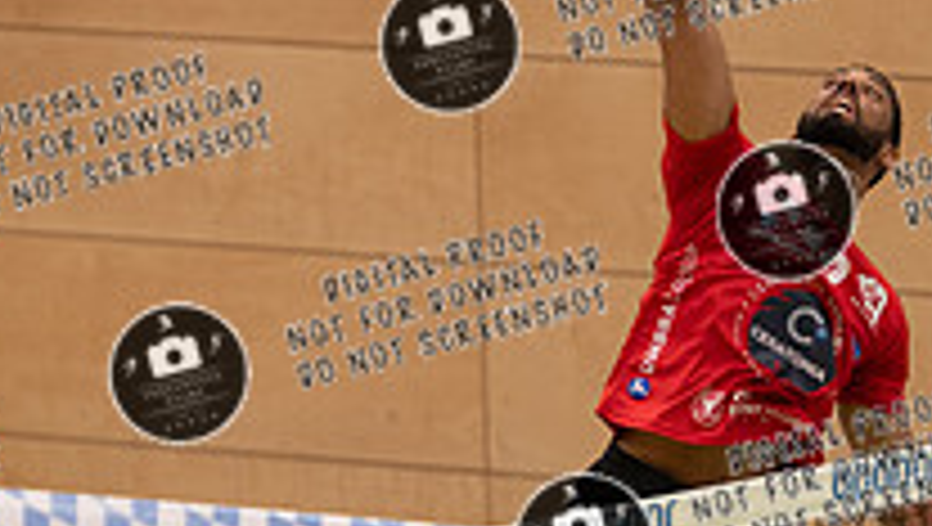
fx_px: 14870
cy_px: 245
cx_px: 607
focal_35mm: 601
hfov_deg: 3.6
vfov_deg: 2.0
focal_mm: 160
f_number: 3.2
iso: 1800
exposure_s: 1/1250
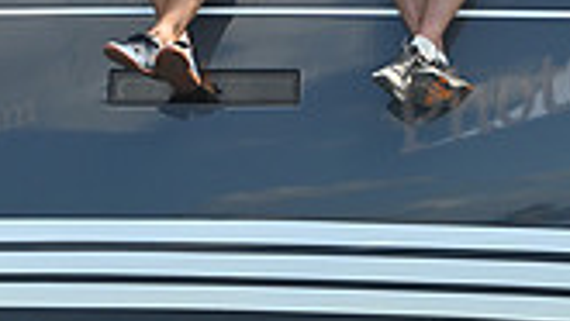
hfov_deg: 8.4
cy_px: -67
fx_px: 3901
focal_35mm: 258
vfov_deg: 4.7
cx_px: 218
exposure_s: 1/1000
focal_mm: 70
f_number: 6.3
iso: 250
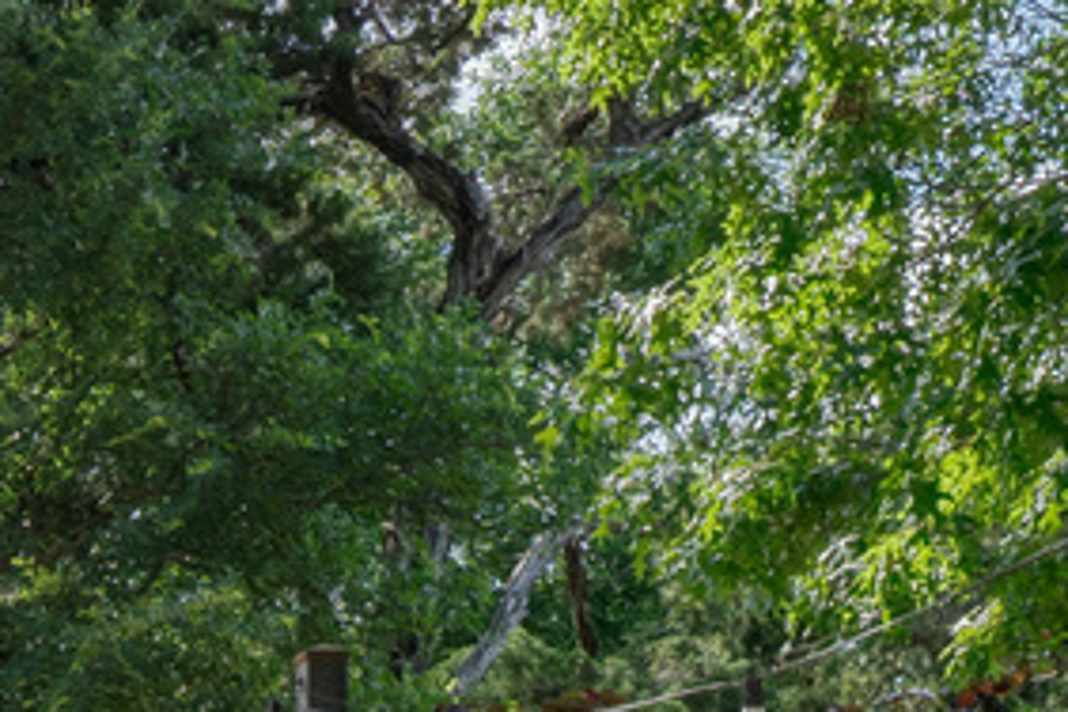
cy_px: 1204
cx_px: -536
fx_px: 2729
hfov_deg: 19.3
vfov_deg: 13.6
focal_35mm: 92
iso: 100
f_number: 11
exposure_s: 1/200
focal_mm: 16
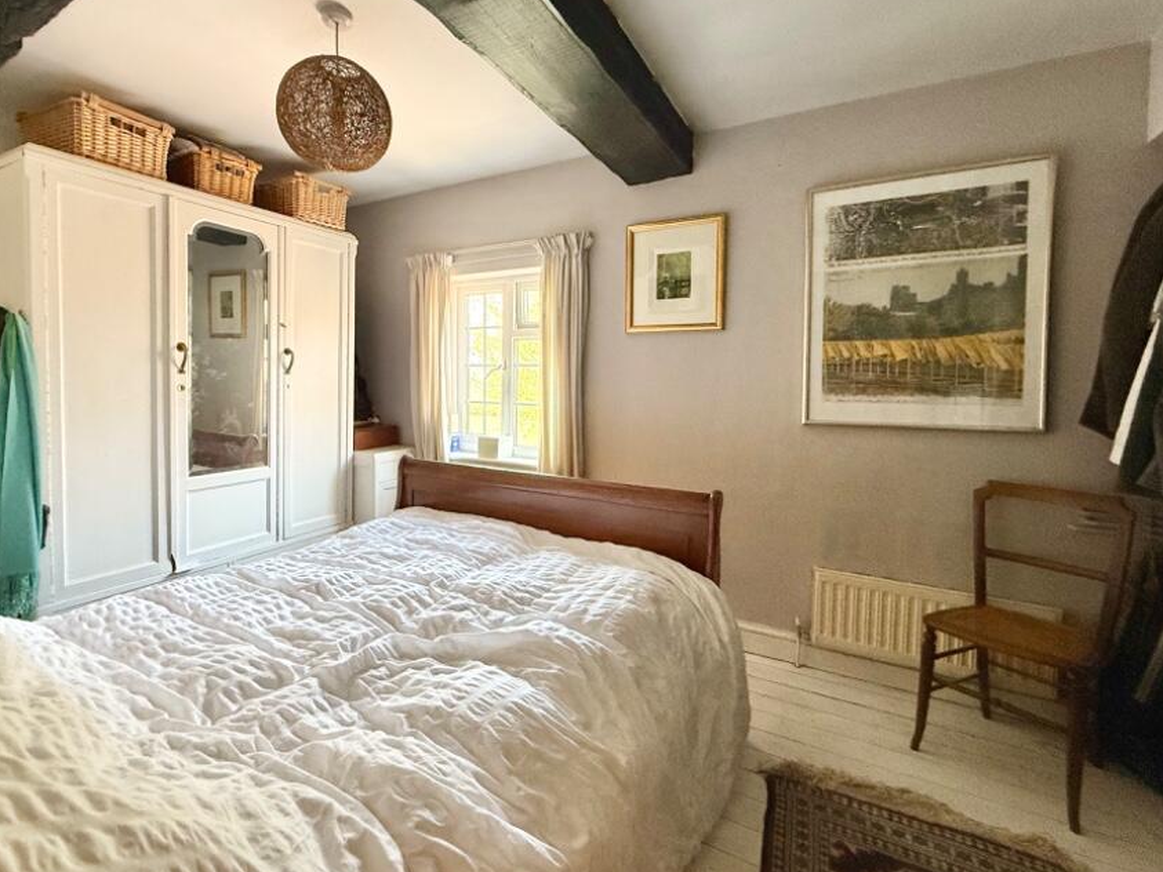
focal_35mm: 17
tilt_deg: -1.6
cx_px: 524
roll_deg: -0.5
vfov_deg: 74.6
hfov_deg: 90.8
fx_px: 571
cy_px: 402
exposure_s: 1/74
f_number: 2.2
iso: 320
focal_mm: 2.22
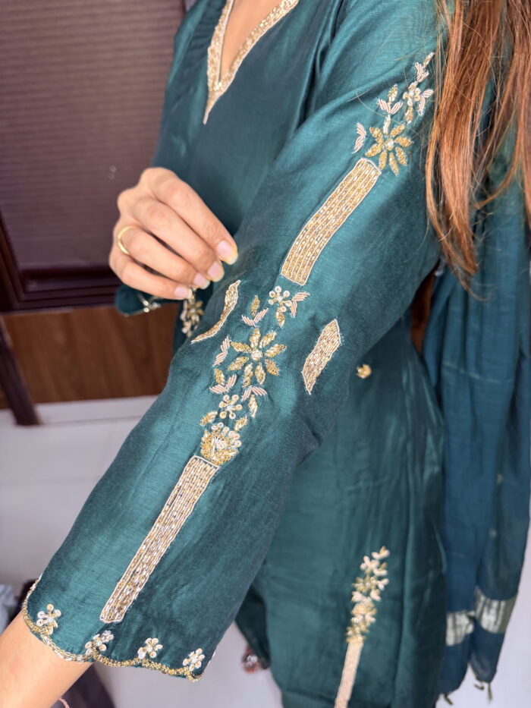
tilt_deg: -33.9
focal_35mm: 24
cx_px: 266
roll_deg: +4.3
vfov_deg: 71.6
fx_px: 491
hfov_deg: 56.8
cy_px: 354
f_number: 1.78
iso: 160
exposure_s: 1/50
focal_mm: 6.76
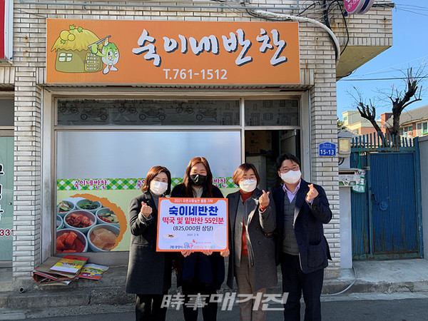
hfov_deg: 67.3
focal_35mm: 26
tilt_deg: +0.9
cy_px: 160
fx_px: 321
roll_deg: +0.4
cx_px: 214
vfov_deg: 53.1
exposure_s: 1/558
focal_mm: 4.25
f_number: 1.8
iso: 25
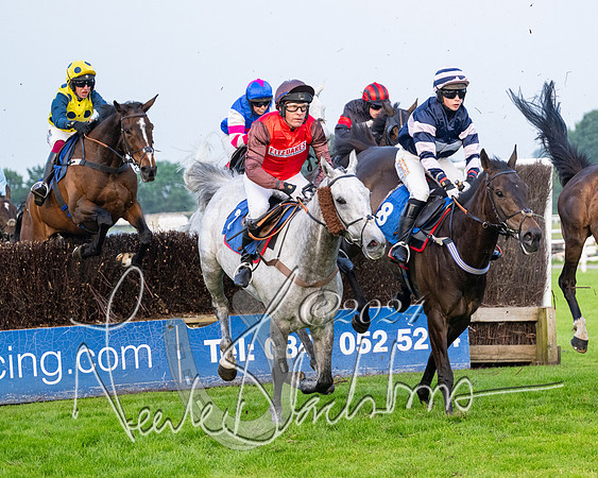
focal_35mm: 143
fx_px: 2536
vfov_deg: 10.8
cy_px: 215
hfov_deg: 13.4
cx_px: 463
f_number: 4
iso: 1250
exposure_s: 1/1600
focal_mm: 98
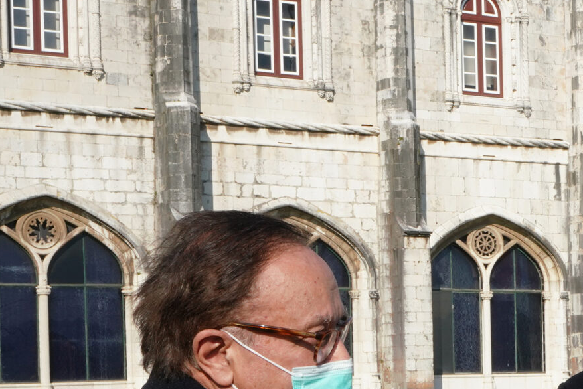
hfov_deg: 18.2
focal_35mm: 102
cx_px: 827
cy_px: 408
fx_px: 1652
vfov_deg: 13.2
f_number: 22
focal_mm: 35
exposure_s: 1/200
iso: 500
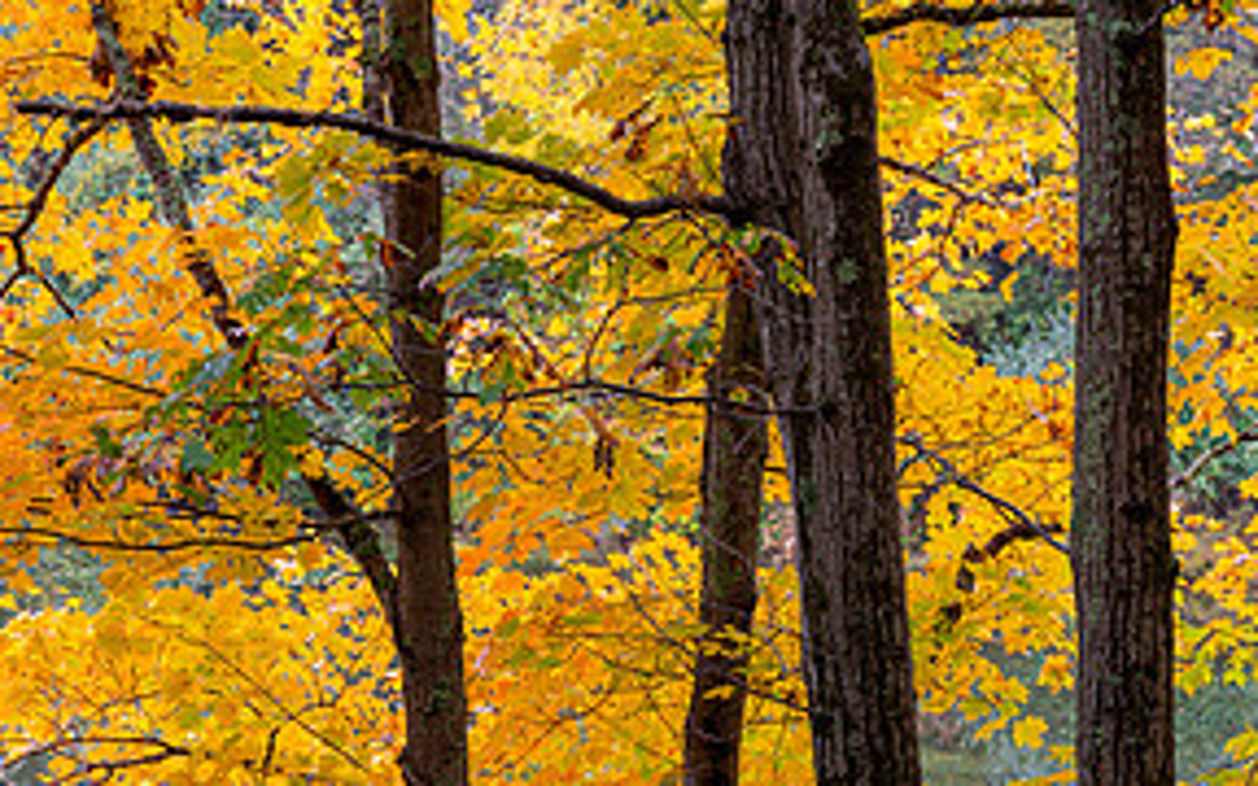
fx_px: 5726
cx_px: 612
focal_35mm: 167
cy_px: 310
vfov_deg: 7.9
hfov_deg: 12.5
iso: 100
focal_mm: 105
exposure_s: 1/6
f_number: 13
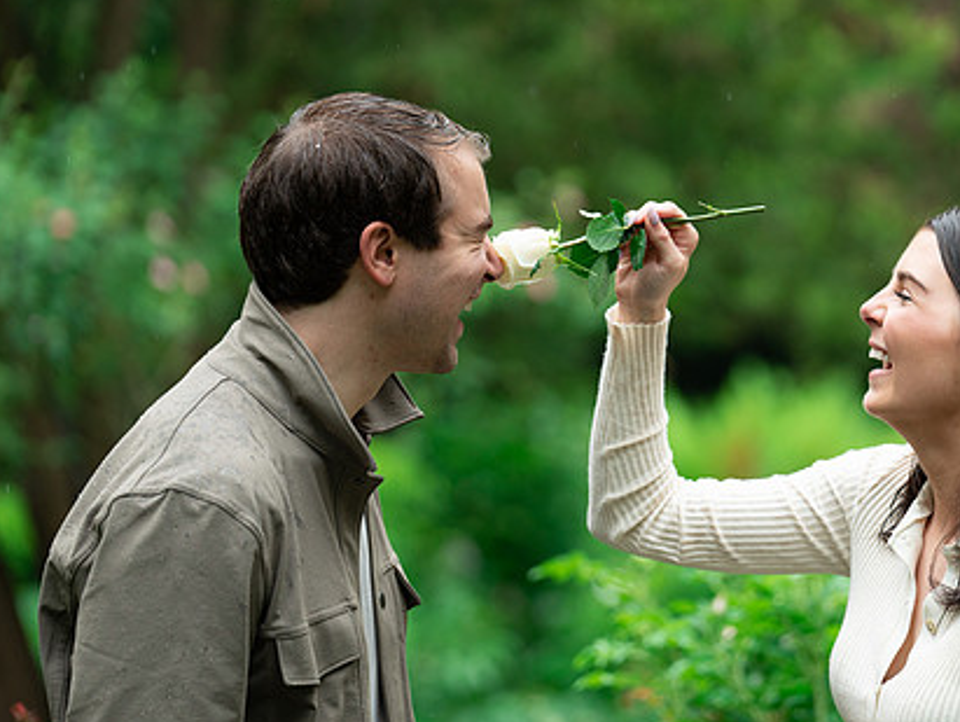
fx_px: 5080
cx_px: 668
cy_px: 291
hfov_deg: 10.8
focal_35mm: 183
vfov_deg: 8.1
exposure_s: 1/800
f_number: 2.8
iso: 500
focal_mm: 135
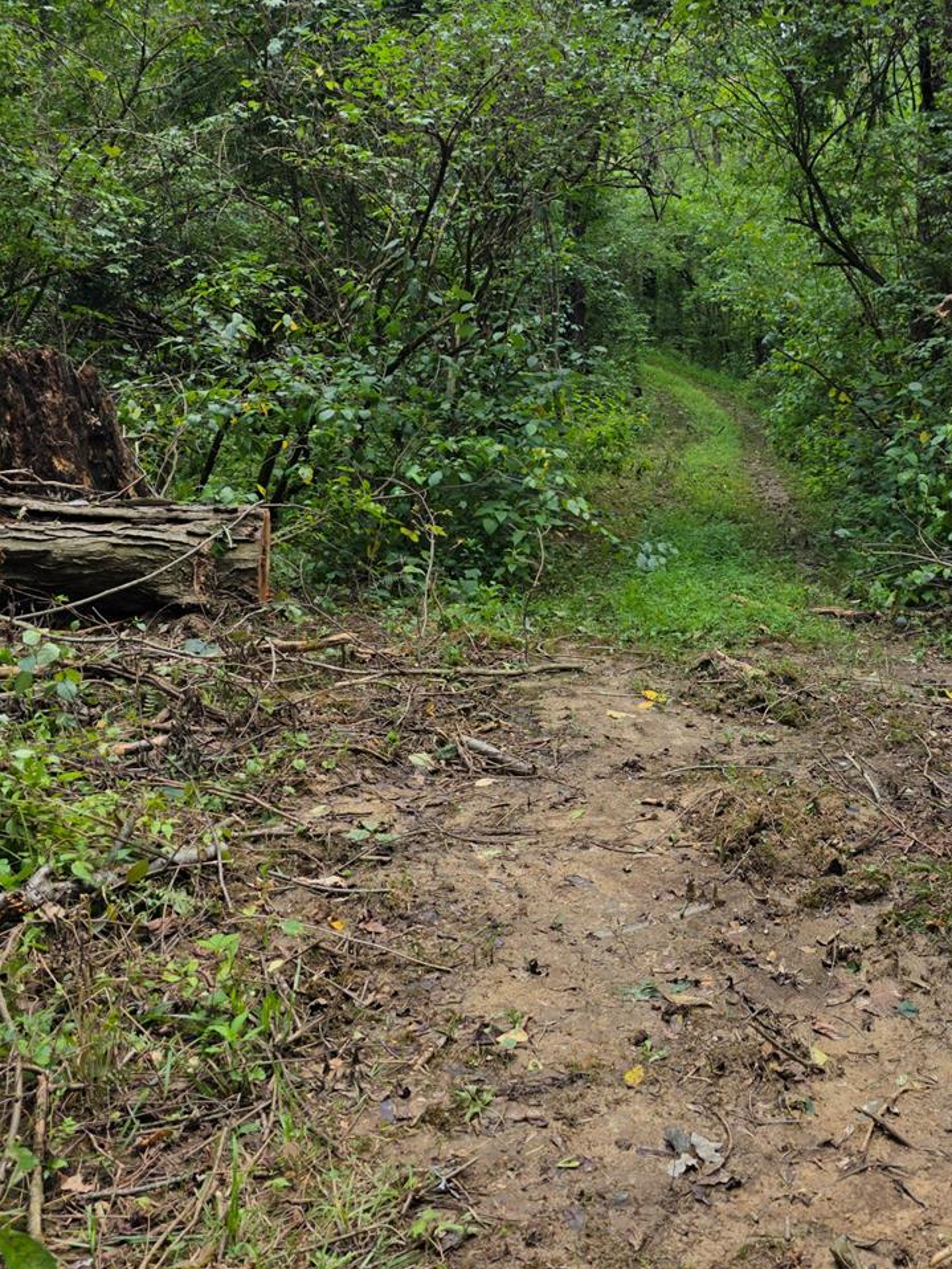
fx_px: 1319
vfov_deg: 50.7
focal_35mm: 36
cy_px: 454
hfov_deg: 38.4
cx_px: 743
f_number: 1.7
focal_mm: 6.3
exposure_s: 1/2240
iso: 80
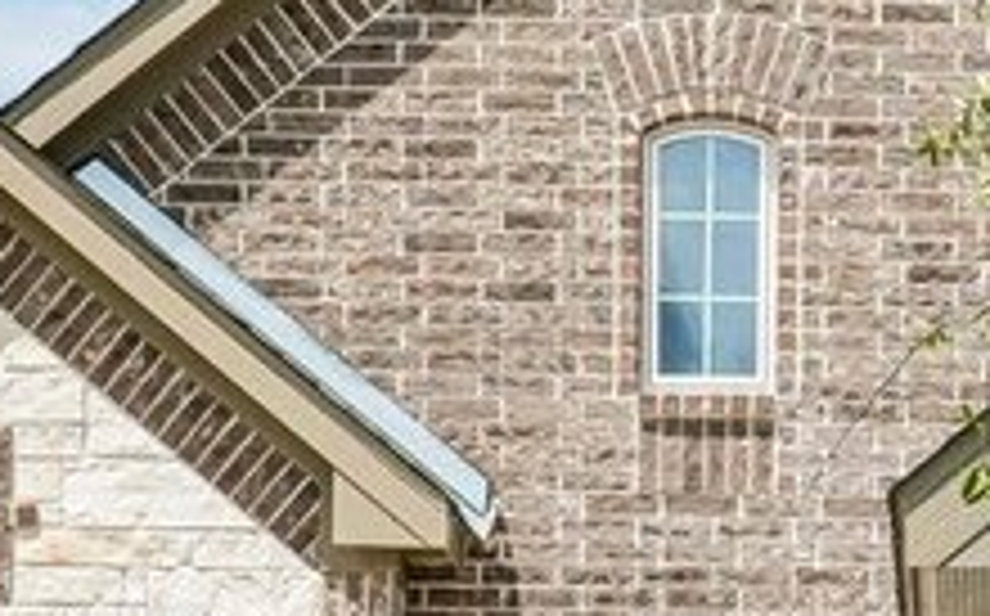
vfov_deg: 5.9
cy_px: 1052
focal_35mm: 218
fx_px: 5876
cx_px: 1130
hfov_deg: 9.5
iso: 200
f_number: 8
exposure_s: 1/750
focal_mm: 29
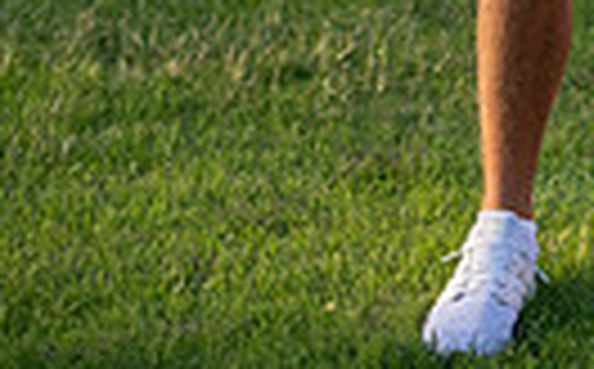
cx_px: 650
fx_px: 2812
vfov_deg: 7.1
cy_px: -526
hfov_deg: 11.9
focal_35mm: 174
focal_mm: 50
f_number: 1.8
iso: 400
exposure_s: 1/1600
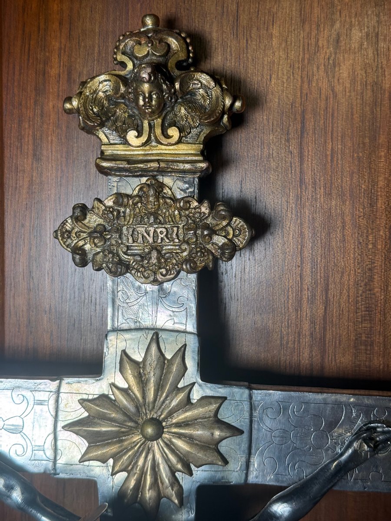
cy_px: 260
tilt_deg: -2.5
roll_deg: -1.0
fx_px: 723
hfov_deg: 30.3
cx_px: 196
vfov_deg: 39.7
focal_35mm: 48
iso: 64
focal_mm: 6.76
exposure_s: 1/253
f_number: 1.78
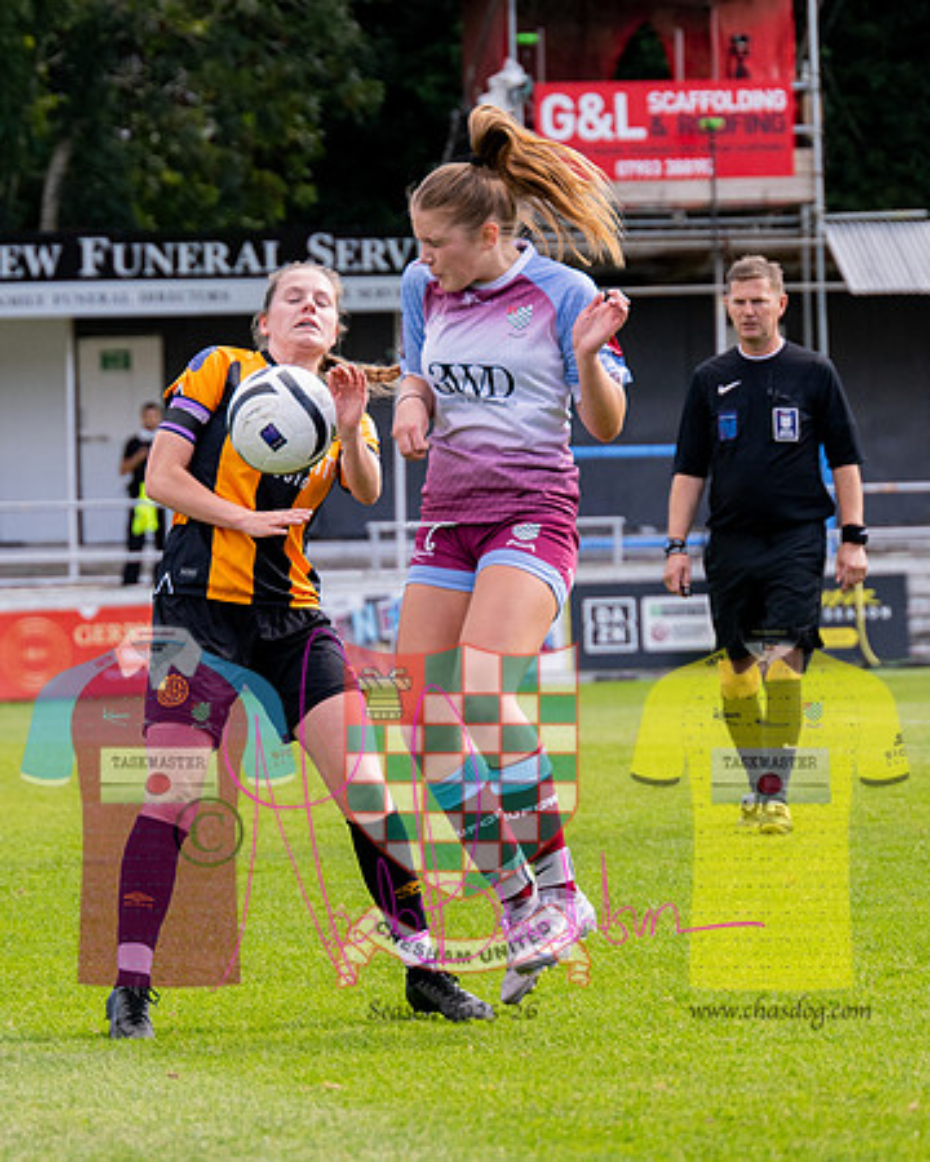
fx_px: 8854
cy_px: 555
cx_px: 417
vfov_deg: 7.5
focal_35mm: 257
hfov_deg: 6.0
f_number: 4
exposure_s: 1/1600
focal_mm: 115
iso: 400
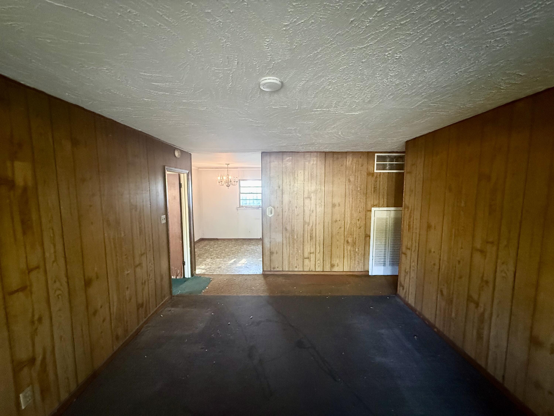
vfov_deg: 85.7
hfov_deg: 102.1
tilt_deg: -5.1
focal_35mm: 14
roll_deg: +0.2
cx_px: 277
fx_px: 224
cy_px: 208
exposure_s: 1/60
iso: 800
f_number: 2.2
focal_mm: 2.22
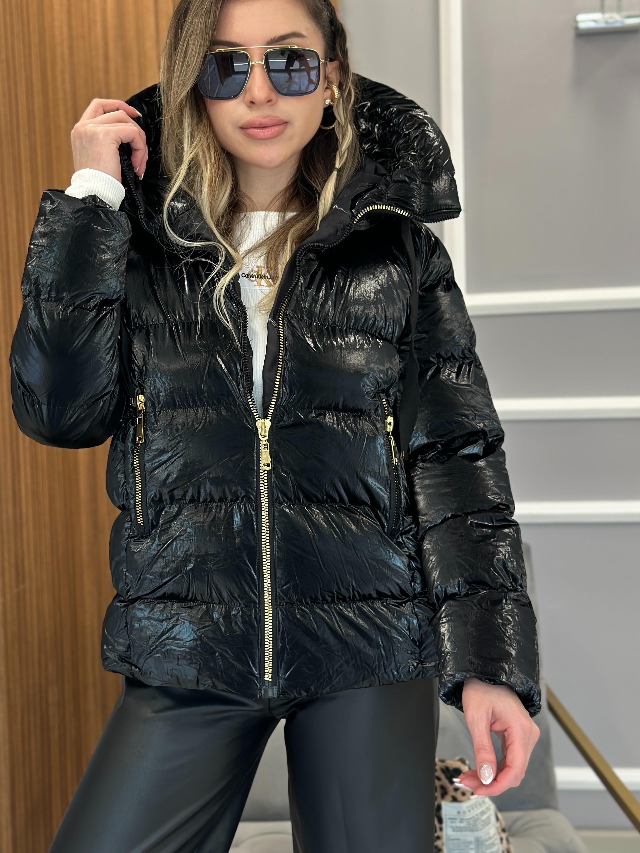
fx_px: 1405
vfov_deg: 33.8
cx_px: 275
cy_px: 410
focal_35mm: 57
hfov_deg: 25.6
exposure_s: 1/76
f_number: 1.78
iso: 125
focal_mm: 6.86
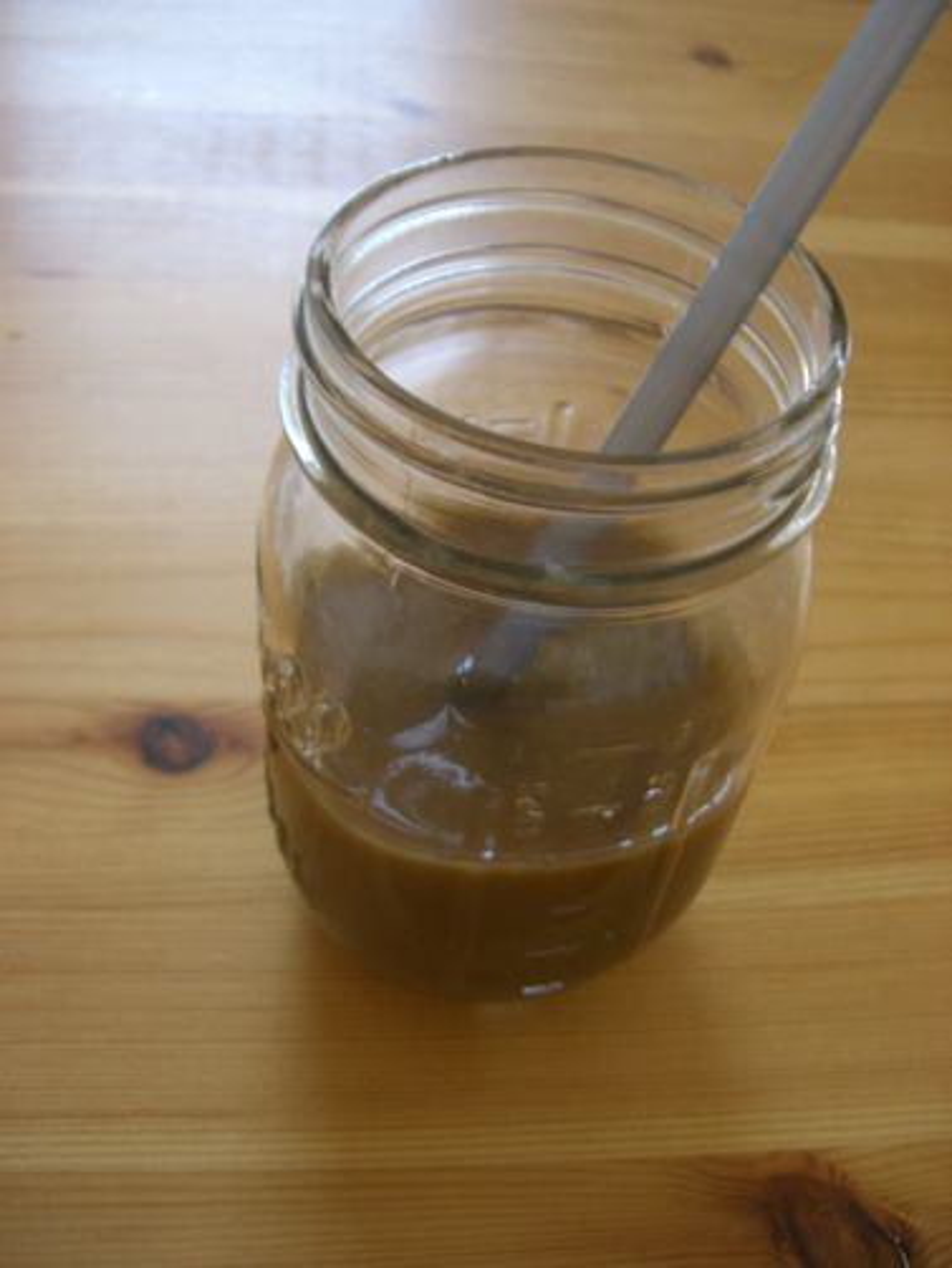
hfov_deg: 37.8
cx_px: 476
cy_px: 634
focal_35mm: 38
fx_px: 1392
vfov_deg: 49.0
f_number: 2.7
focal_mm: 6.2
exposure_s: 1/15
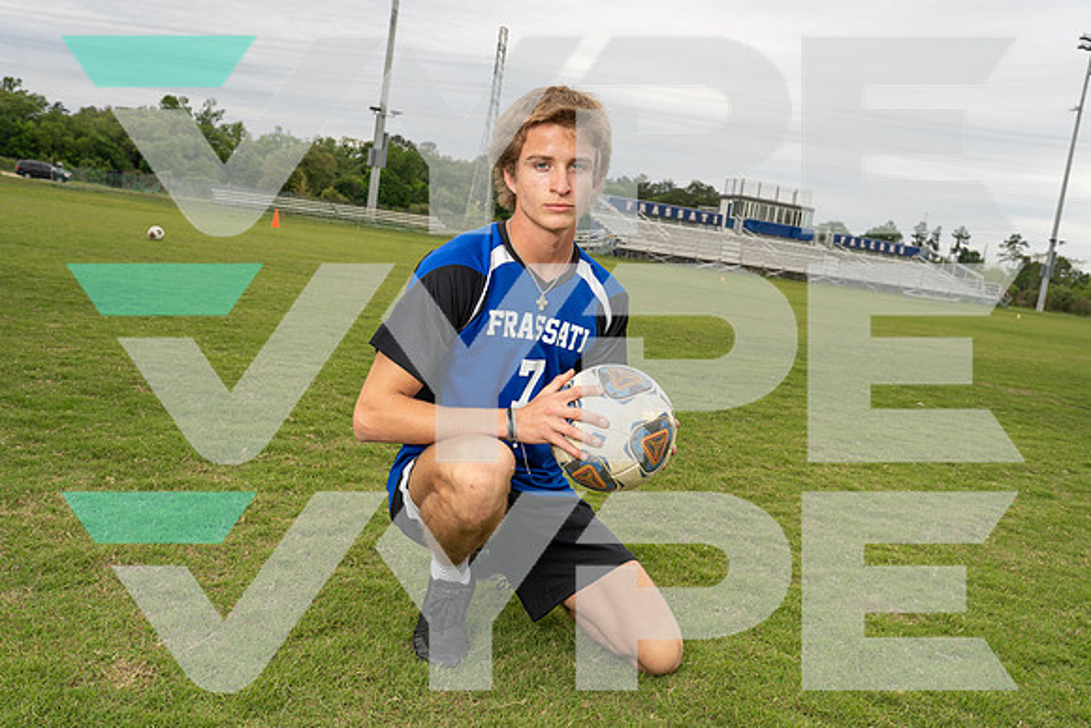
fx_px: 970
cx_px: 546
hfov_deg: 58.7
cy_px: 364
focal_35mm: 32
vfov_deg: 41.1
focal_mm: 32
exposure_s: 1/250
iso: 250
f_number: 7.1
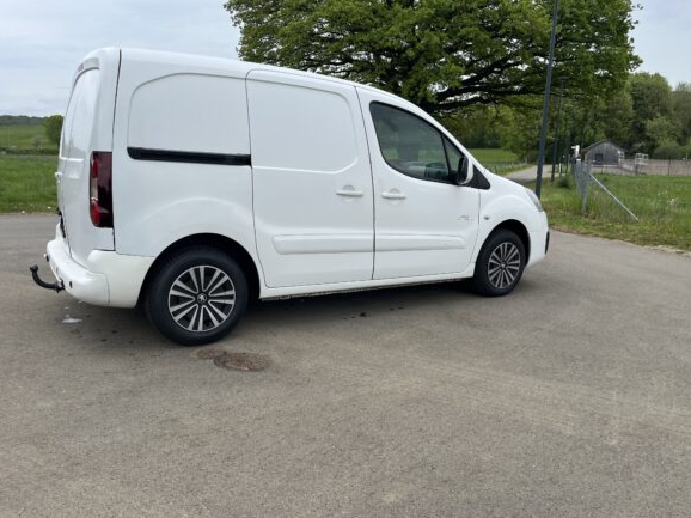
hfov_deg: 65.3
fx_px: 539
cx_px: 347
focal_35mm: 27
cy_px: 263
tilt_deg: -13.1
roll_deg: -1.7
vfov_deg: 51.3
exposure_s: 1/2024
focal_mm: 5.1
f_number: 1.6
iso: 50
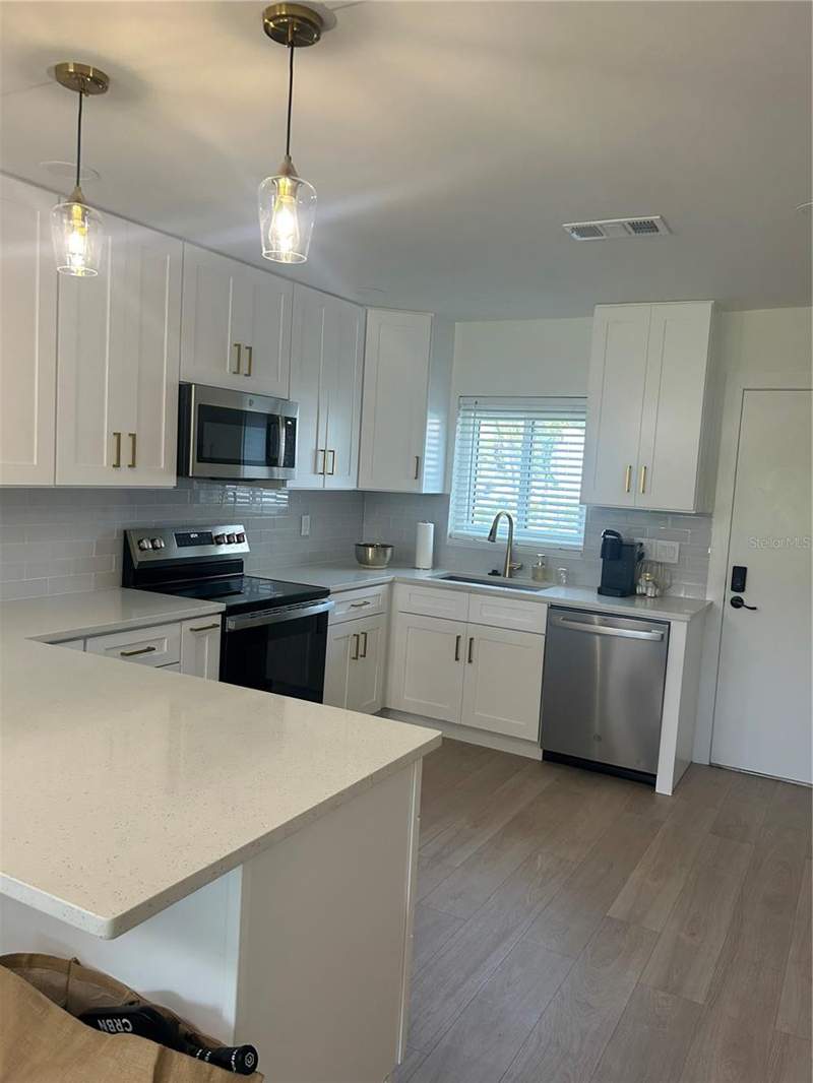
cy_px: 542
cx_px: 406
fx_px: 814
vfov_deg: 67.3
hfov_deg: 53.1
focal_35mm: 26
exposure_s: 1/120
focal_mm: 5.7
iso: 125
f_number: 1.5
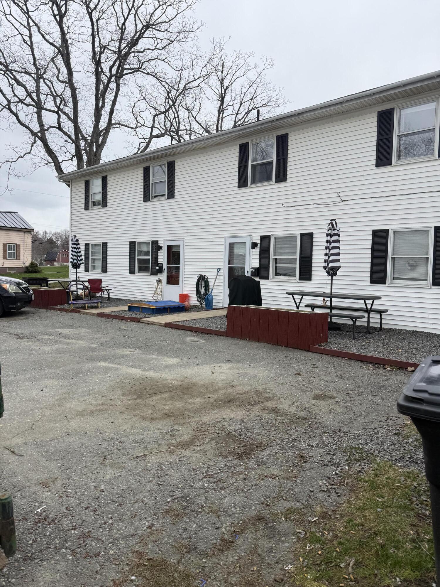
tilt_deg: +0.5
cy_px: 294
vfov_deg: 71.6
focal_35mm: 24
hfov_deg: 56.8
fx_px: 407
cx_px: 220
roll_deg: +0.6
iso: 80
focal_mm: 6.76
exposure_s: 1/2703
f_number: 1.78
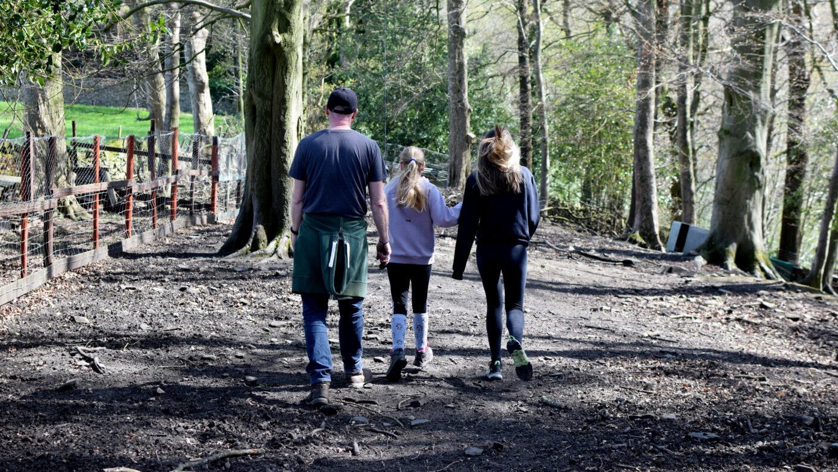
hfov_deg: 36.9
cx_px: 429
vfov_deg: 21.2
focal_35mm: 57
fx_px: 1256
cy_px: 190
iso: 720
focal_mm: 35
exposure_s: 1/1000
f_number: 4
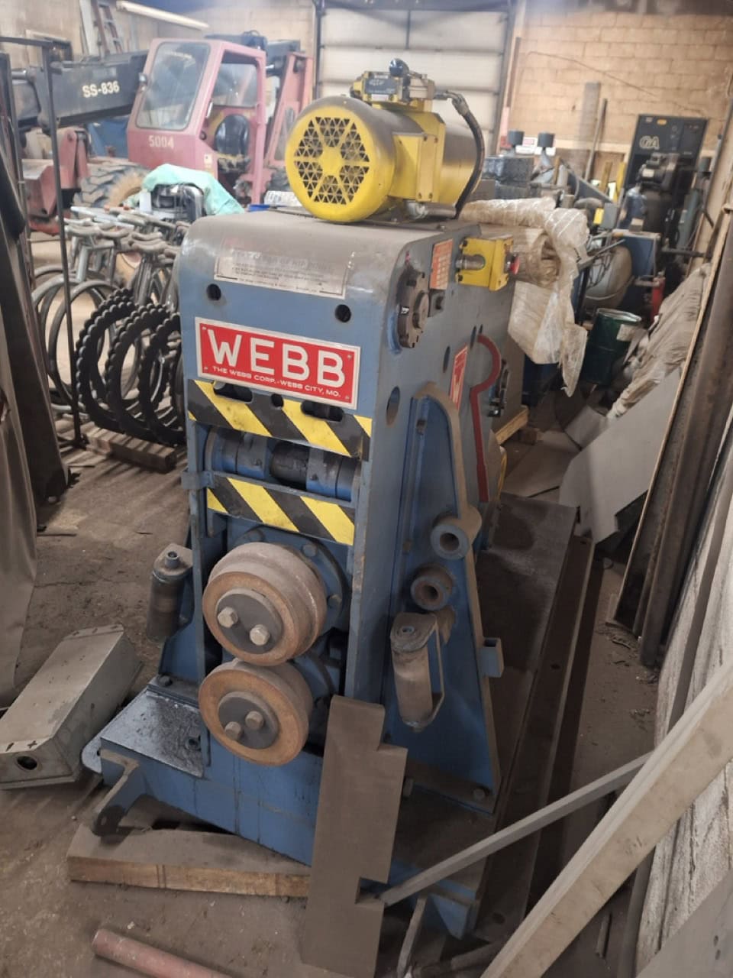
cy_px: 489
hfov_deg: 58.9
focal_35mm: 23
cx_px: 366
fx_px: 649
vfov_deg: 73.9
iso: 500
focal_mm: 5.5
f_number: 1.8
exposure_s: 1/20
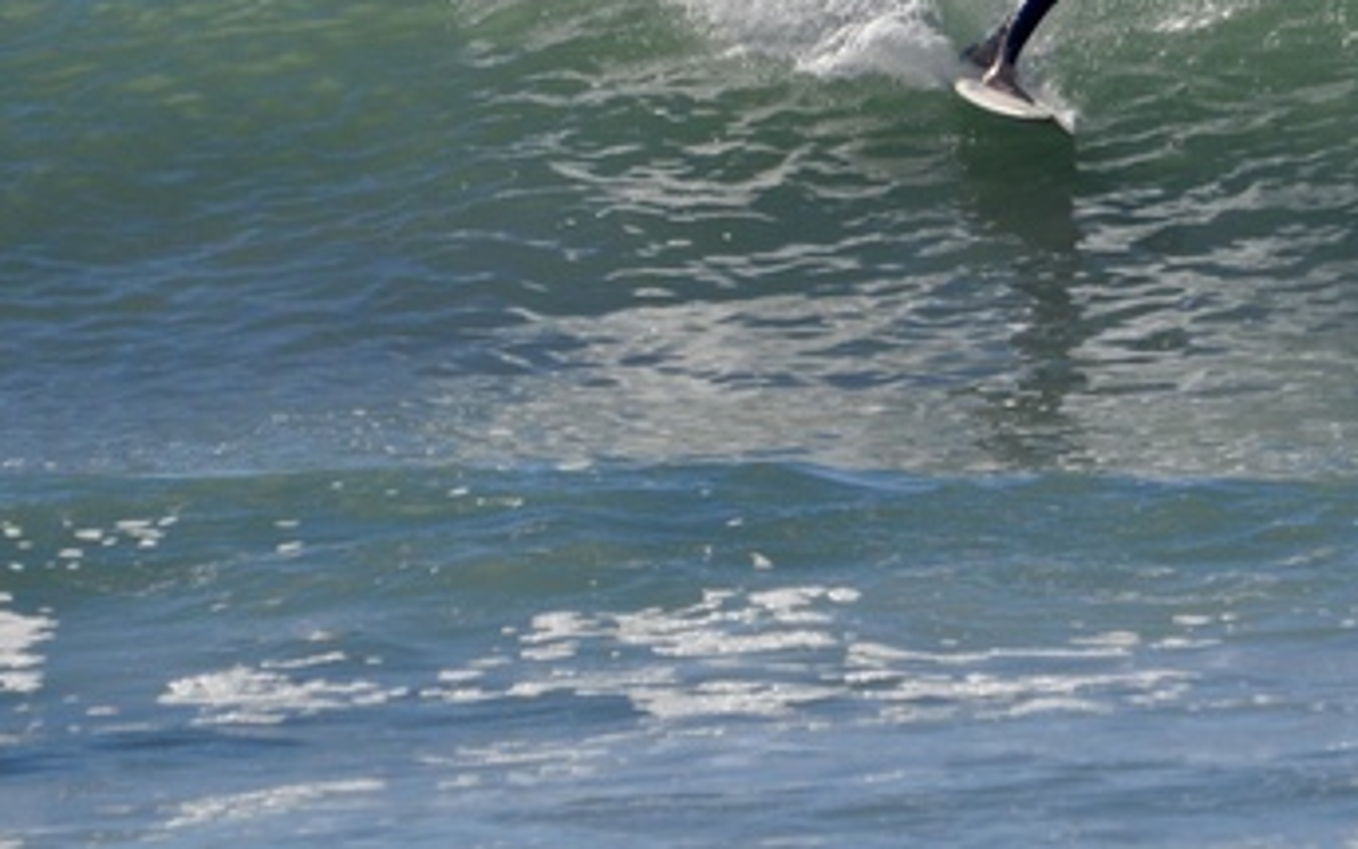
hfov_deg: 1.4
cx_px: 995
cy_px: 332
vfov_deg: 0.9
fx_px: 56329
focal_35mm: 1522
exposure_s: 1/1600
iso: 200
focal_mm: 400
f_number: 8
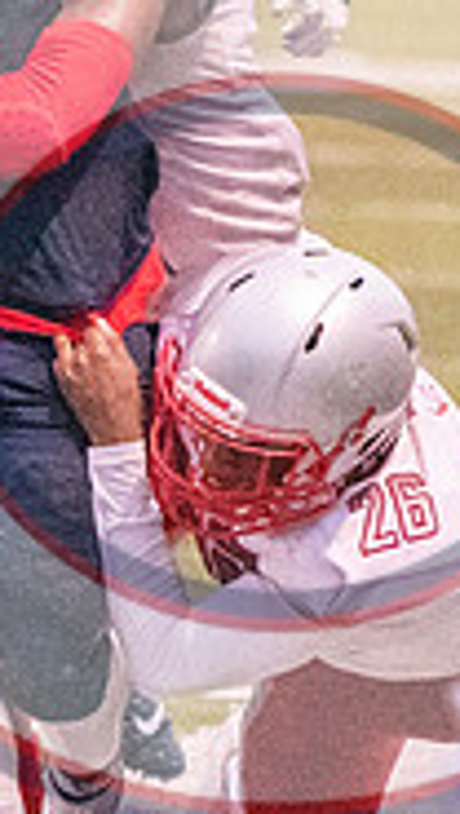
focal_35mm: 720
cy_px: 354
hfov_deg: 1.7
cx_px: 98
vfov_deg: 3.0
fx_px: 15556
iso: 16000
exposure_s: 1/2500
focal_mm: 125
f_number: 2.8
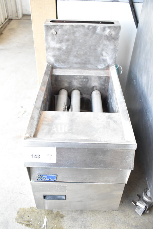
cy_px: 114
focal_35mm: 32
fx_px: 201
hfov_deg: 41.7
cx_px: 76
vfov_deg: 59.5
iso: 1600
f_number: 5
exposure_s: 1/100
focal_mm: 21
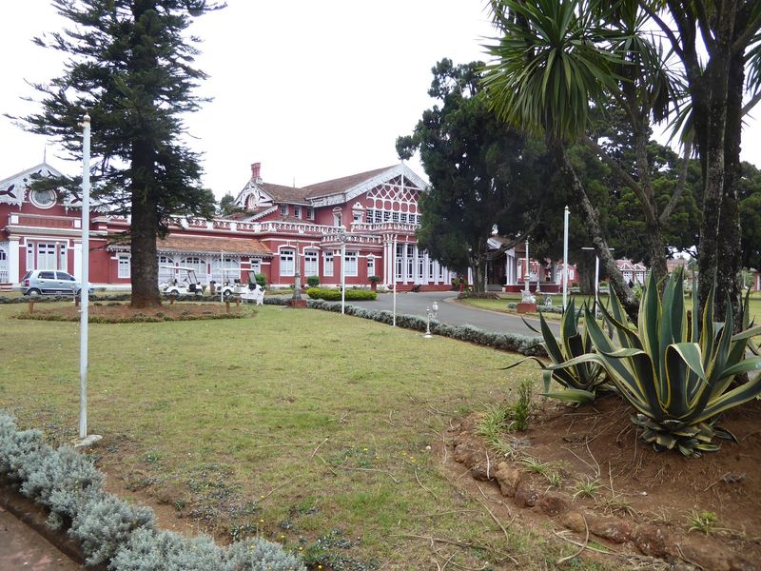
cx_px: 380
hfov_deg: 69.4
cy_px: 286
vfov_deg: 54.9
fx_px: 550
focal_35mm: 25
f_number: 3.3
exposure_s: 1/250
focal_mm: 4.3
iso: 80
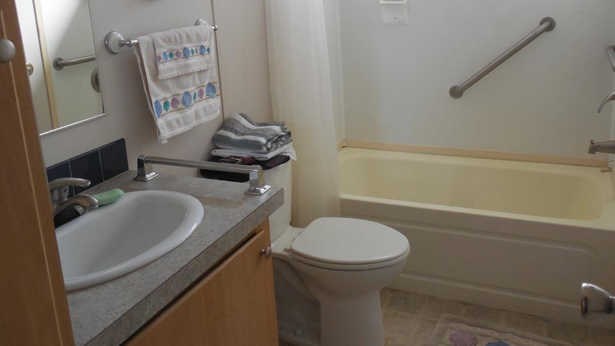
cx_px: 336
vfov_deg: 36.0
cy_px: 95
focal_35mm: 32
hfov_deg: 60.9
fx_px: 522
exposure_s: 1/30
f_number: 3.3
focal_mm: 4.5
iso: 400
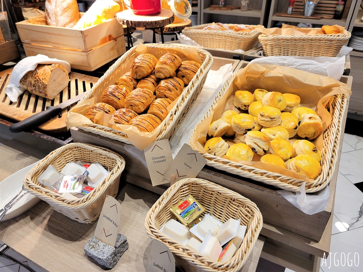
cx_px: 182
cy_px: 136
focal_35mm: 26
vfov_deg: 53.1
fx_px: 273
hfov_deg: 67.3
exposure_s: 1/100
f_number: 1.8
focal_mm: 5.4
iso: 160
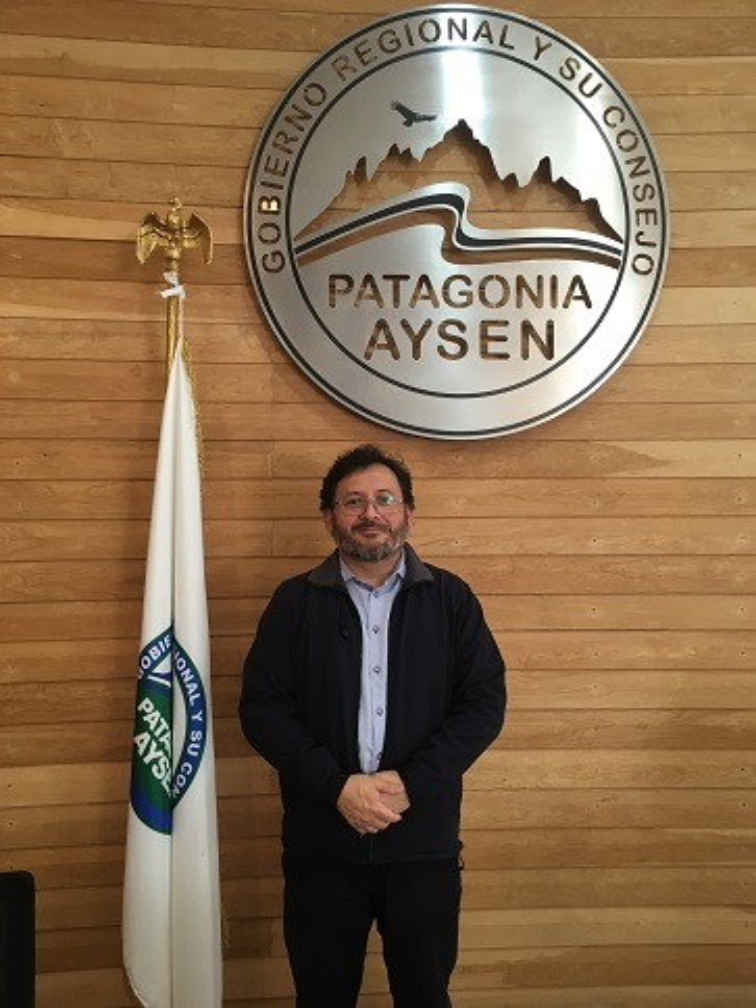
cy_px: 504
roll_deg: +1.1
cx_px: 378
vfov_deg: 61.7
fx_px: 844
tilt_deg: -2.0
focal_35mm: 29
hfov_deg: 48.2
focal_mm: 4.15
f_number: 2.2
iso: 100
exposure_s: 1/33
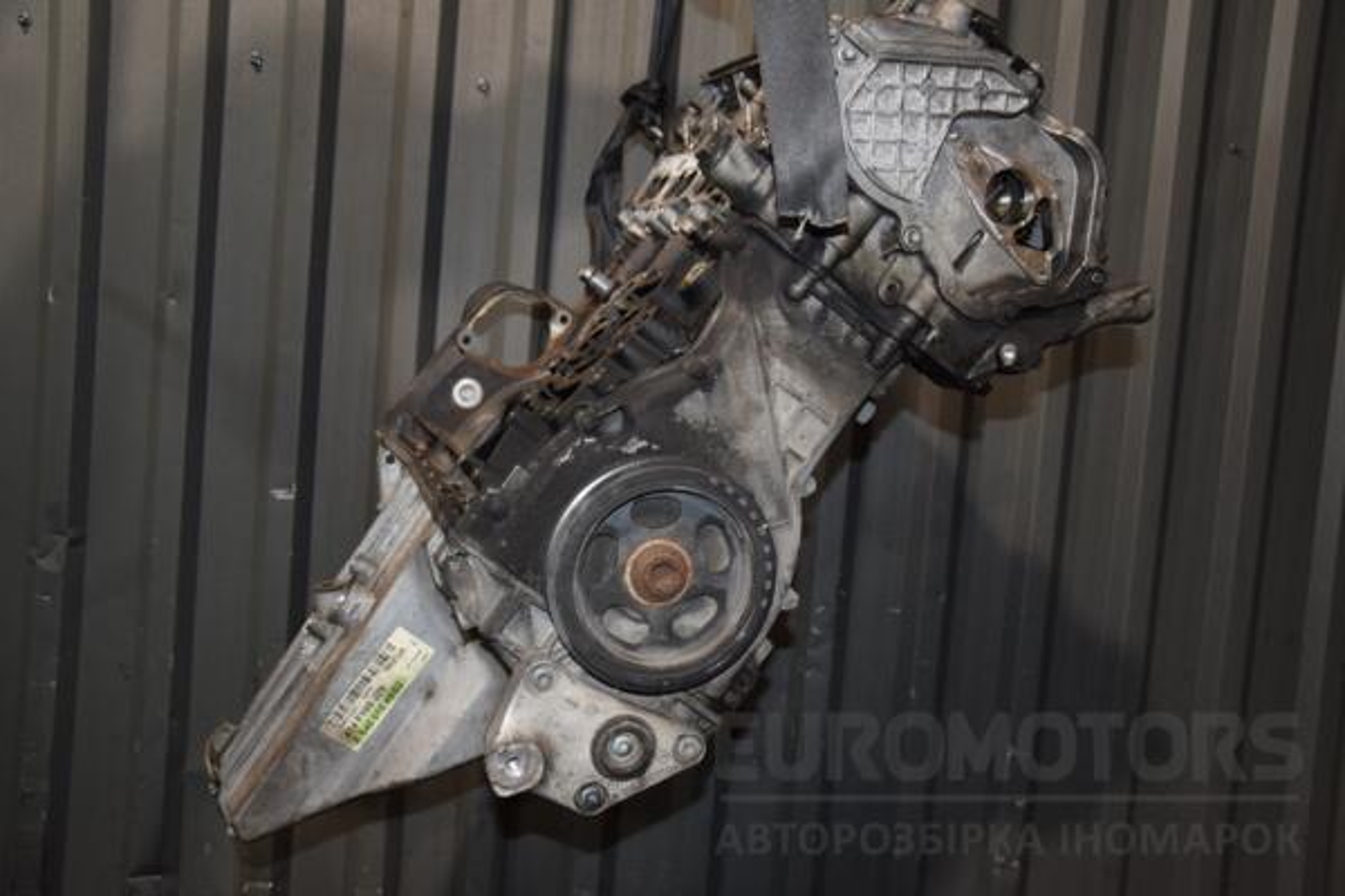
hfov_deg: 53.1
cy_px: 448
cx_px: 672
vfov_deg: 36.9
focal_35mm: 36
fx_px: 1345
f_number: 5
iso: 800
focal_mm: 24
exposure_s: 1/60
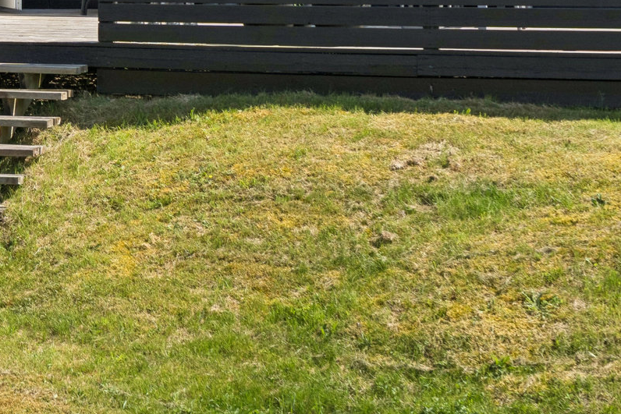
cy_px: -72
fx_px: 1691
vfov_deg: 13.6
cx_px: 1
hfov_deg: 20.2
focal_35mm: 98
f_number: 5
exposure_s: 1/1250
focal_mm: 26
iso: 200
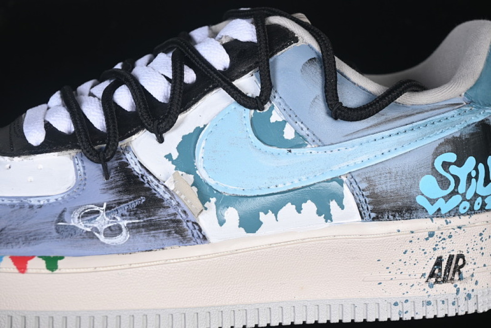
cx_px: 246
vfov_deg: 18.2
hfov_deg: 27.0
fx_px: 1023
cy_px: 164
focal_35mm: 75
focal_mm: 50
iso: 160
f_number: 6.3
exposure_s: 1/60
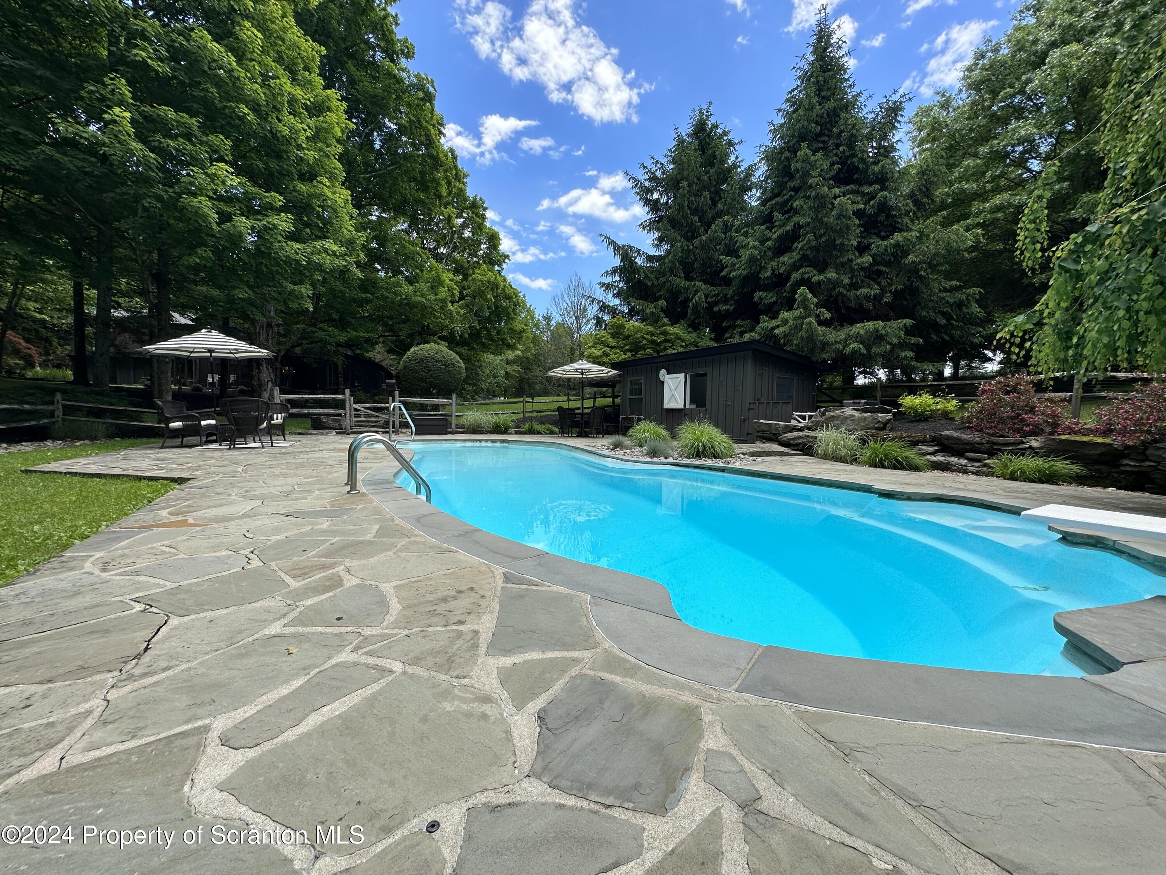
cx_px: 583
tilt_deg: -1.7
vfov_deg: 85.7
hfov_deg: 102.1
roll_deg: -0.5
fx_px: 472
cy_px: 438
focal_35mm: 14
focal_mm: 2.22
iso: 50
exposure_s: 1/1335
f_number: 2.2
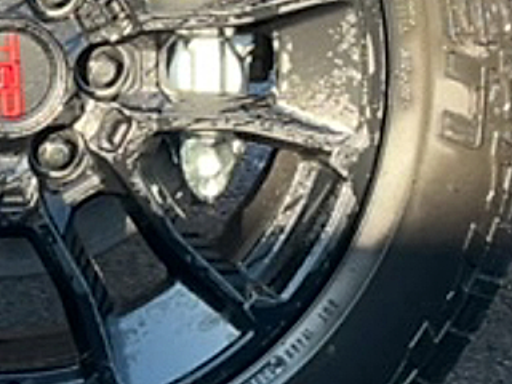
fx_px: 2219
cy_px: 24
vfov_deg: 9.8
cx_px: 19
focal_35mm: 150
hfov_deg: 13.0
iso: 25
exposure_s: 1/141
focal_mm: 3
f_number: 1.8
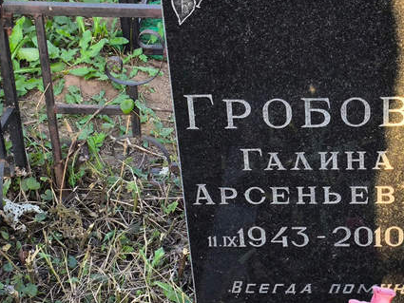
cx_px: 213
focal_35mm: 94
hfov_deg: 20.9
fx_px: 1097
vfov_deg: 15.7
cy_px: 165
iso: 50
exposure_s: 1/108
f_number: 1.7
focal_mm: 4.71
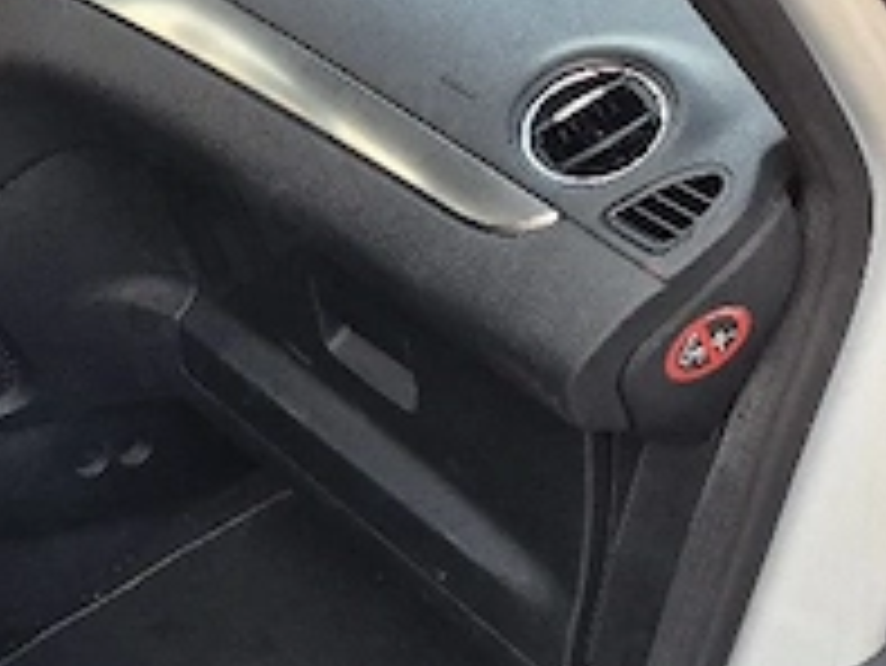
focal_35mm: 70
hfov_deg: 25.4
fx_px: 1793
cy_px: 162
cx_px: -135
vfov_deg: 20.9
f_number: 1.8
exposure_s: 1/182
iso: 200
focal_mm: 5.4
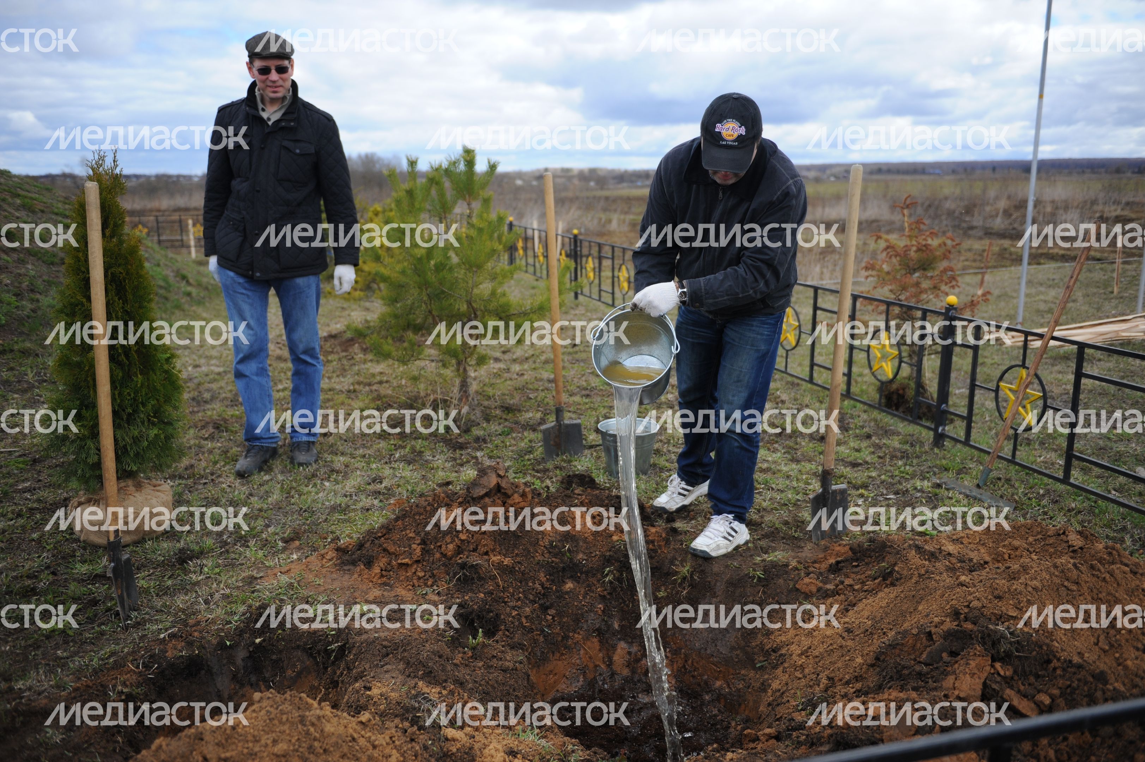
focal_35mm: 31
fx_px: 985
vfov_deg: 42.3
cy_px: 381
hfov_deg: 60.3
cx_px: 572
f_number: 2.8
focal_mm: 31
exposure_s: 1/4000
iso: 500
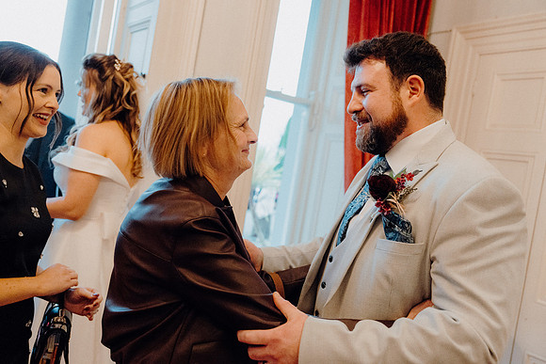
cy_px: 182
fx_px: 485
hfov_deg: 58.7
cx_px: 273
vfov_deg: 41.1
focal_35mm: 32
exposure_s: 1/200
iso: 5000
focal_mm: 32
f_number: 3.5
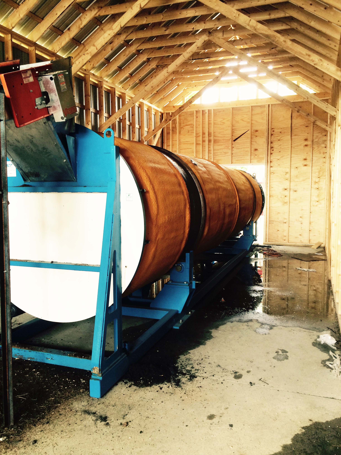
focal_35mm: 29
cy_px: 228
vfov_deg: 61.7
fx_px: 381
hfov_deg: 48.2
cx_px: 170
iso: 40
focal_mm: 4.15
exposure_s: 1/40
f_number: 2.2
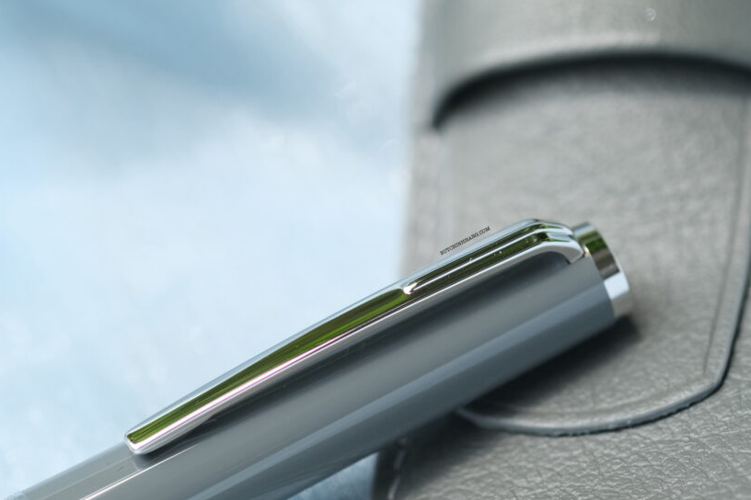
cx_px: 422
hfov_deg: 18.1
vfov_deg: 12.1
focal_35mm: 113
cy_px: 300
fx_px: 2357
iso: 1600
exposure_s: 1/2000
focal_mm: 60
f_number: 3.2
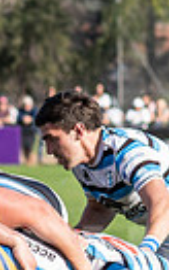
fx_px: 5116
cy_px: 201
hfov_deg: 1.9
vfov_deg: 3.0
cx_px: -360
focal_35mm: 695
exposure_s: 1/1000
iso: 100
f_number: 2.8
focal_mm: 74
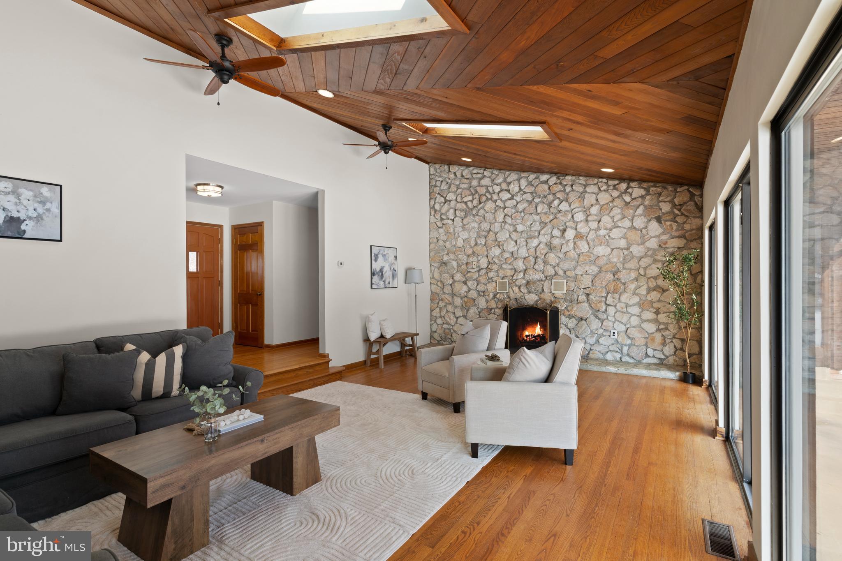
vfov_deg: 70.4
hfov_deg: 93.3
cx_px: 421
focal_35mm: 17
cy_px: 280
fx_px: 398
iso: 320
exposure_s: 1/25
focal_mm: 17
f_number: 9
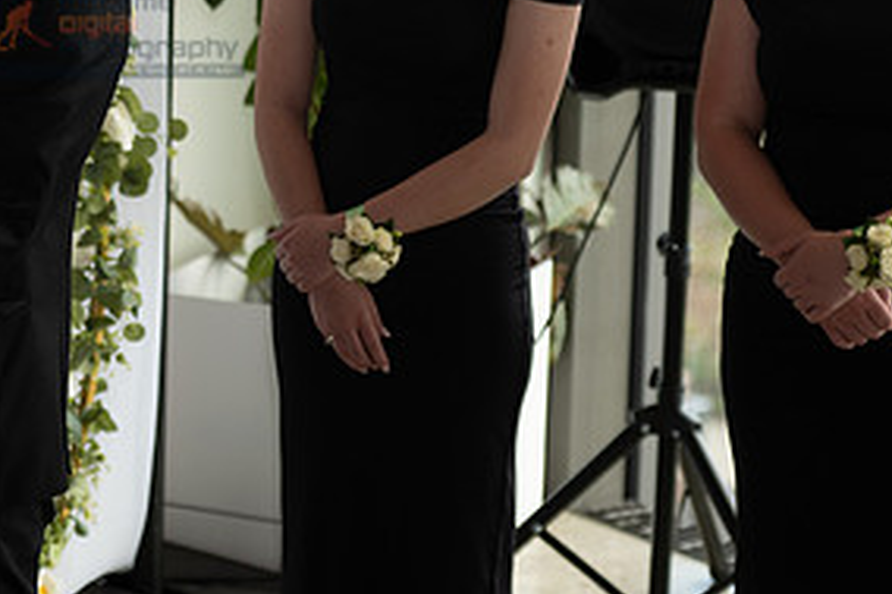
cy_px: 30
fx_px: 3541
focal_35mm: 143
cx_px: 113
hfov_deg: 14.2
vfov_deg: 9.5
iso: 125
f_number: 3.2
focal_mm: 70
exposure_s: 1/160
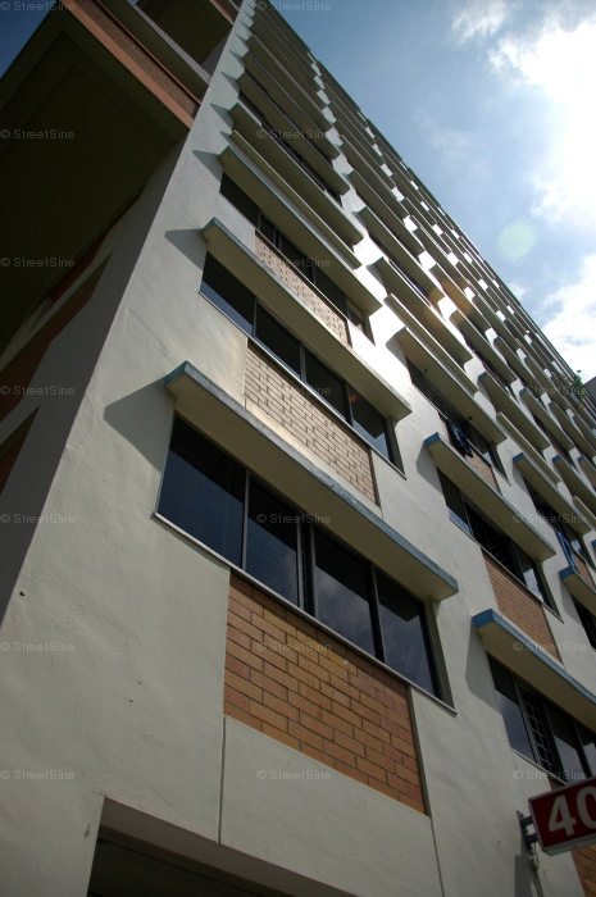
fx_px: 672
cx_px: 298
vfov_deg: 67.4
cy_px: 448
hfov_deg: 47.8
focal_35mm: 27
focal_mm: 18
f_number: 3.5
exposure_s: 1/6400
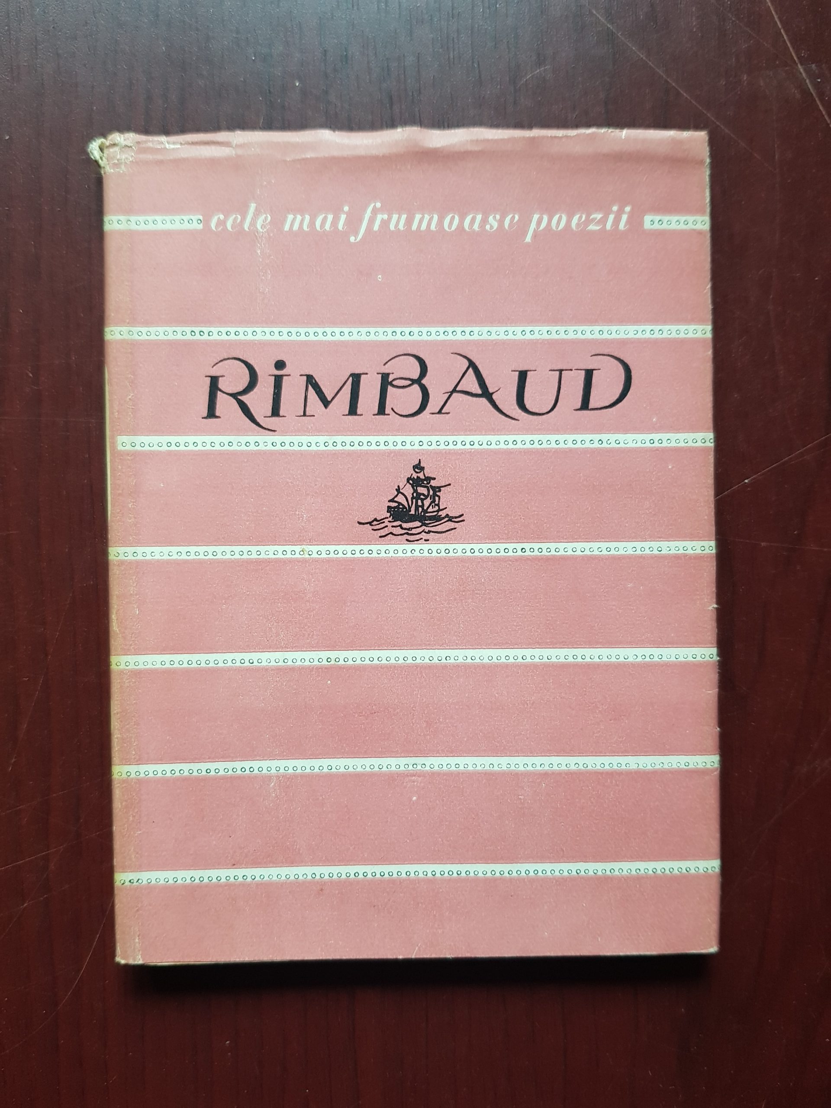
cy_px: 554
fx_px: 832
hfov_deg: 53.1
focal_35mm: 26
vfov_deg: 67.3
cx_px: 416
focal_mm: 4.3
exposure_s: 1/25
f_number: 1.7
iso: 200
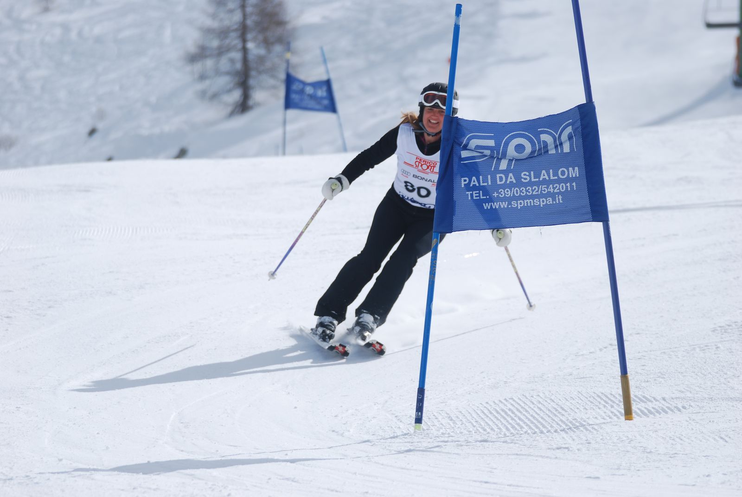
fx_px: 5107
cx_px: 371
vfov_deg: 5.6
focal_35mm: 248
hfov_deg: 8.3
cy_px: 248
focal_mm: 165
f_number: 5.3
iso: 100
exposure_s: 1/1250
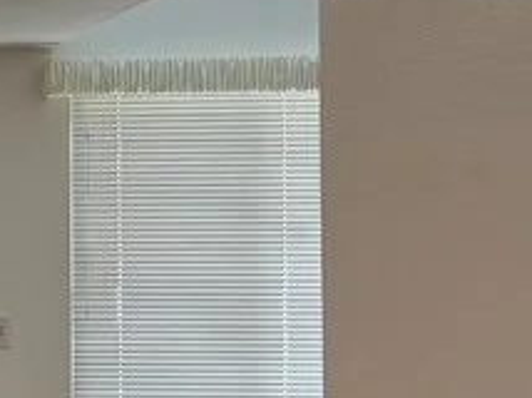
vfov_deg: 12.9
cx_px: -617
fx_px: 1765
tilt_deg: +0.5
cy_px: 221
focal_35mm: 115
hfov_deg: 13.8
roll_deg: +0.2
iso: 200
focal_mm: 6.76
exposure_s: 1/120
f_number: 1.78
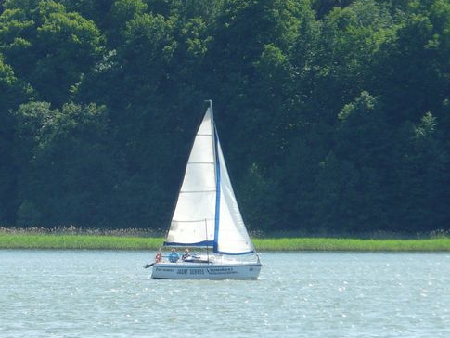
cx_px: 126
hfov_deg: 3.6
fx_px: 7230
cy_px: 121
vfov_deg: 2.7
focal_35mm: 556
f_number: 5.6
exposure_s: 1/320
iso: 100
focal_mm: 55.4
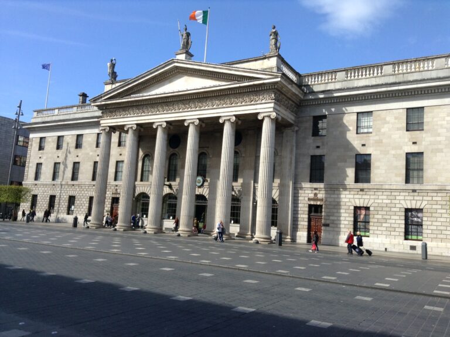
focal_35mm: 33
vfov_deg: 42.9
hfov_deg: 55.4
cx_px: 225
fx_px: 428
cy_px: 168
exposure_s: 1/698
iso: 32
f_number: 2.4
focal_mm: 3.3
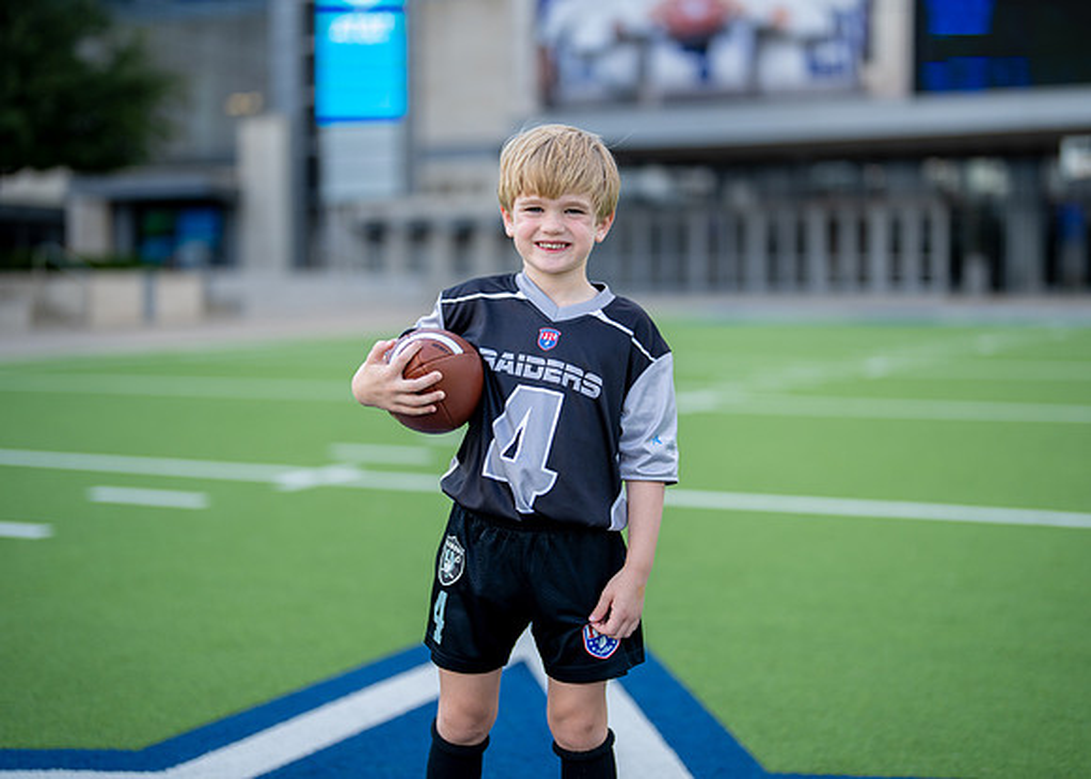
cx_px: 567
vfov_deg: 25.5
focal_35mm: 56
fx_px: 1722
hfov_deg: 35.2
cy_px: 367
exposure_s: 1/2000
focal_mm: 50
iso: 100
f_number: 1.2
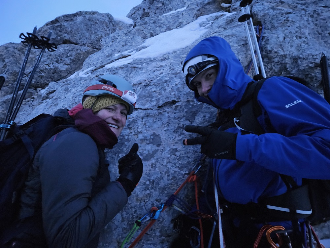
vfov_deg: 58.9
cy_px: 124
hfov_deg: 73.9
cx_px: 165
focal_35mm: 23
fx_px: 219
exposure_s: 1/17
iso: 5000
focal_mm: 5.4
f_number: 1.8
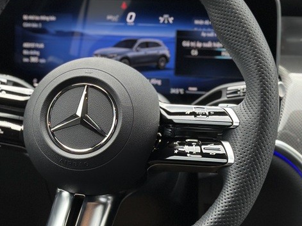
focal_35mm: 102
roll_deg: +1.1
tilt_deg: -15.1
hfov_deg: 19.1
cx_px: 74
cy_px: 102
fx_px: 890
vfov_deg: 14.5
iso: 80
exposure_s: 1/236
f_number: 1.78
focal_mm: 6.86
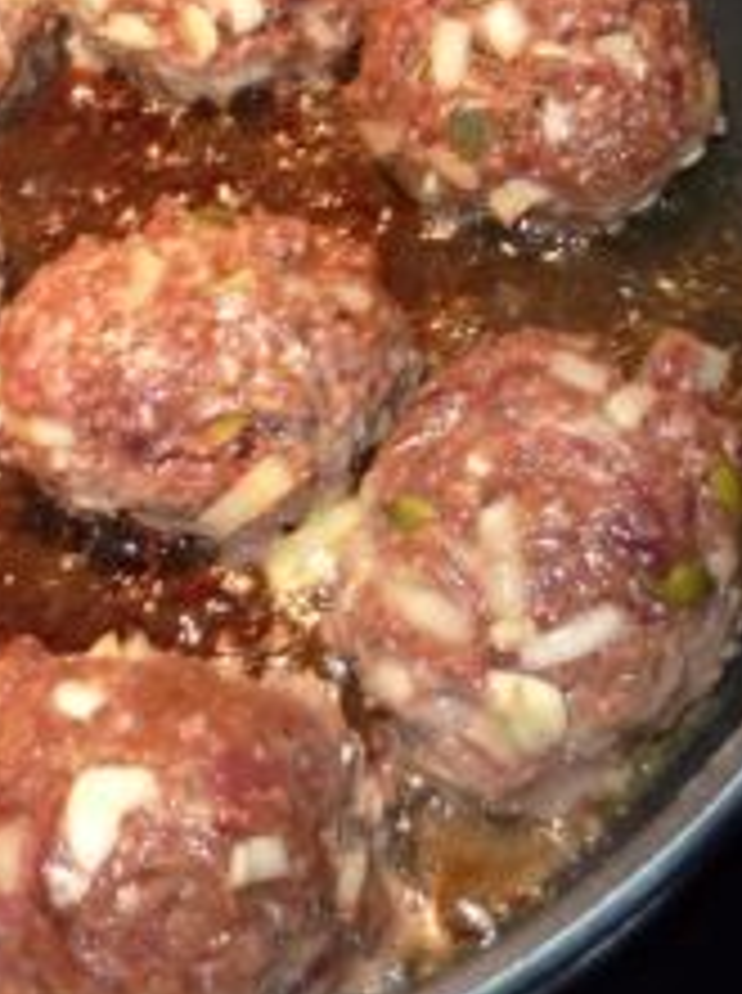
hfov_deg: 21.1
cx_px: 76
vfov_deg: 26.0
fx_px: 1949
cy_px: -153
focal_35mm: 68
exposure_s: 1/30
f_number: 3.3
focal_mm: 4.1
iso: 100
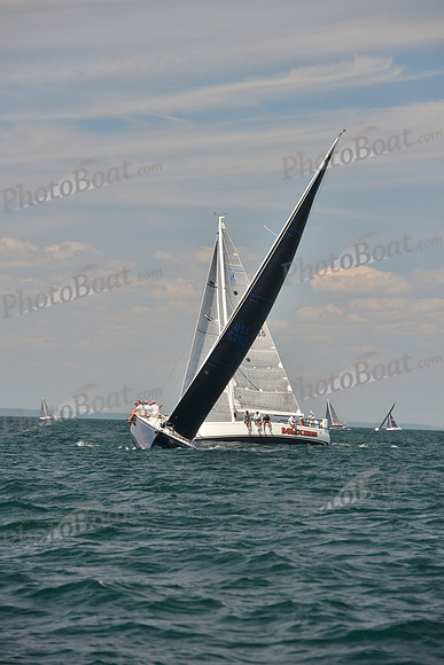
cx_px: 222
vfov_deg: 15.2
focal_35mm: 135
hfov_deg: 10.2
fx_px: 2496
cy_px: 332
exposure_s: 1/800
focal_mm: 135
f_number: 7.1
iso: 400
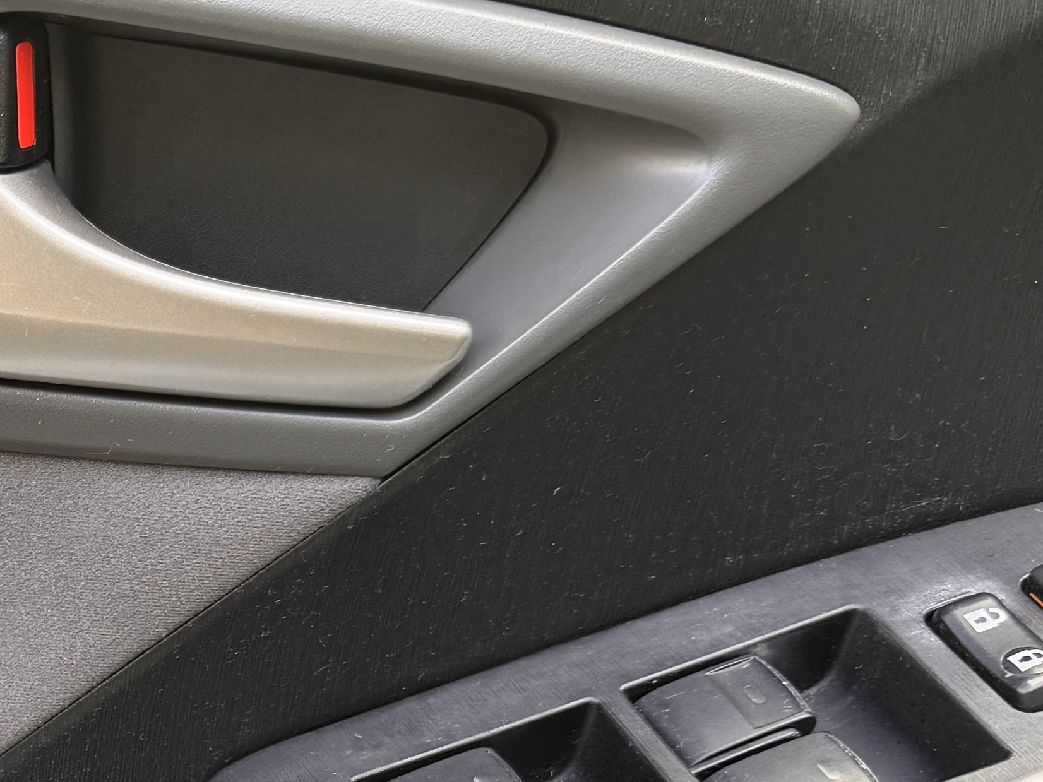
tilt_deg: -23.7
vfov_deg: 17.3
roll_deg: +1.3
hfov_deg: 20.5
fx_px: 2501
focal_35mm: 83
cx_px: -469
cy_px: 809
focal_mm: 6.76
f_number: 1.78
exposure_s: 1/121
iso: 80
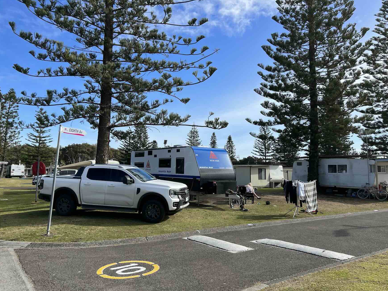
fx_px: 303
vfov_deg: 51.4
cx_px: 190
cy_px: 144
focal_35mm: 27
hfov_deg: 65.3
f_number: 1.5
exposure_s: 1/3704
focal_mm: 5.7
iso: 50
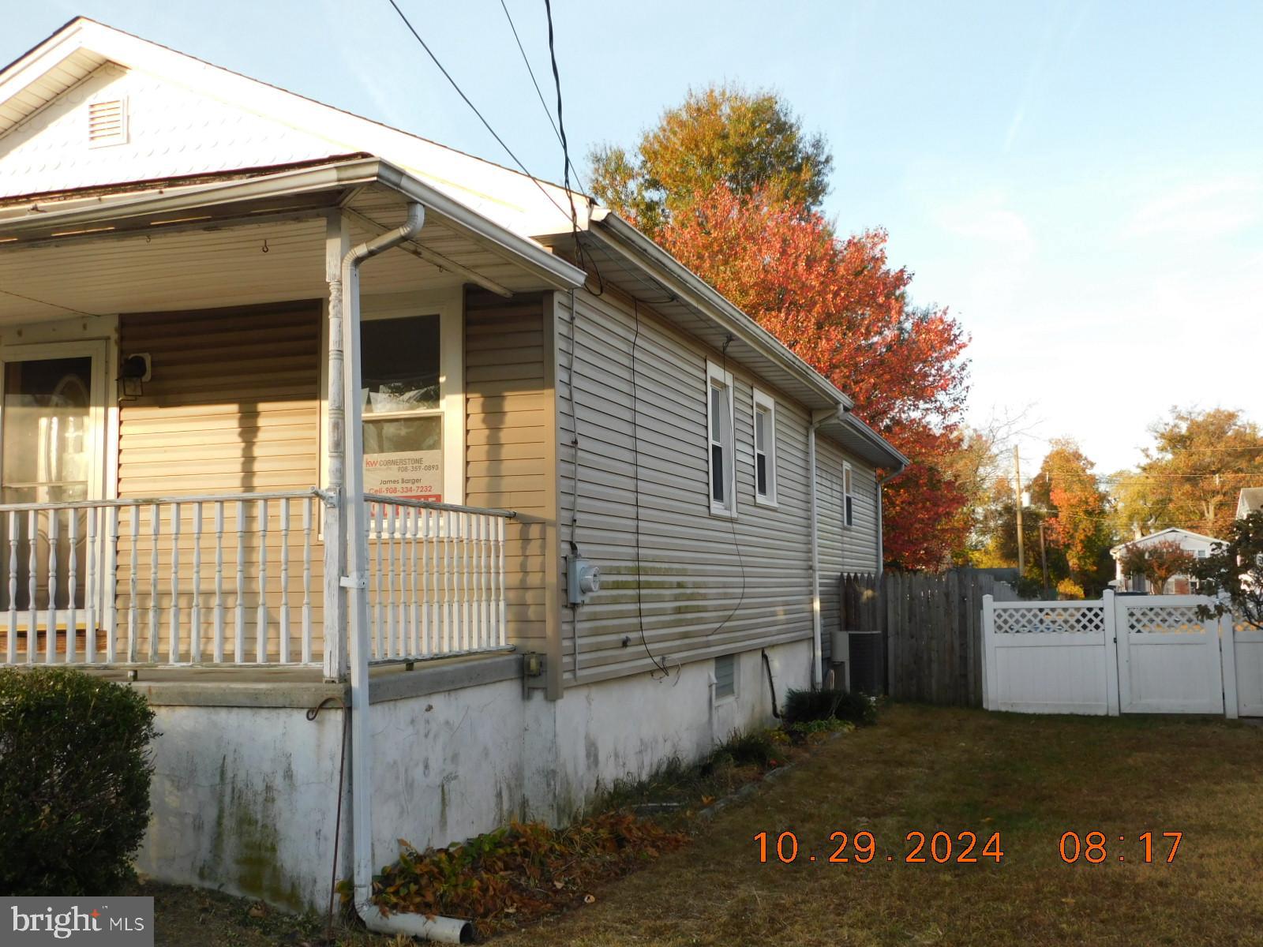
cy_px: 474
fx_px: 1313
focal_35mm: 36
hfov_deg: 51.4
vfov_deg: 39.7
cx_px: 632
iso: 125
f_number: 3.5
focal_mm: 6.3
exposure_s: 1/320
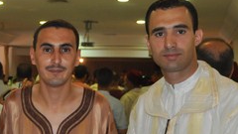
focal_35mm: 92
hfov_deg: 21.9
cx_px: -23
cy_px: 102
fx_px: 581
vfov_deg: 13.1
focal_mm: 22
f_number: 3.5
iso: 800
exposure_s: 1/60
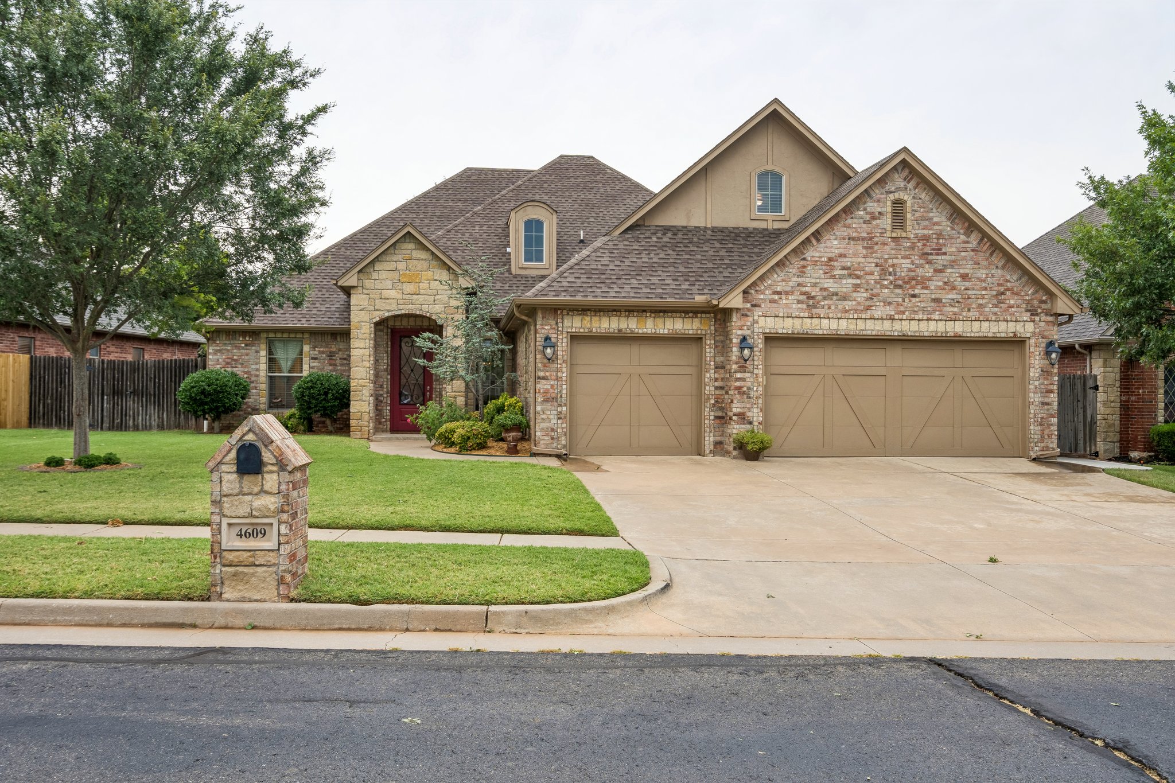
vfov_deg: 41.1
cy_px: 392
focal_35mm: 32
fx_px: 1044
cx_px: 588
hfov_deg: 58.7
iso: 200
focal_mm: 32
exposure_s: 1/100
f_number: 8
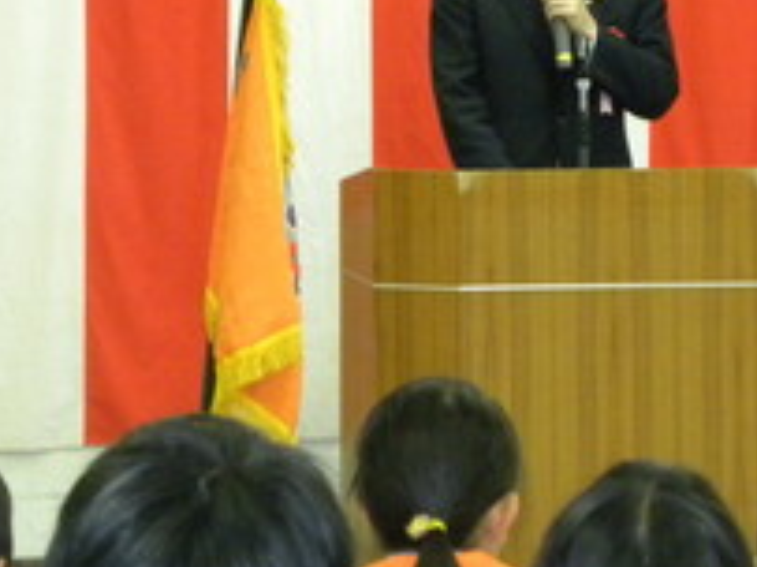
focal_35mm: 248
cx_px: 403
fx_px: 5420
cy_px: -26
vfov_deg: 6.0
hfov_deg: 8.0
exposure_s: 1/61.6
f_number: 4
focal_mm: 18.8
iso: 451
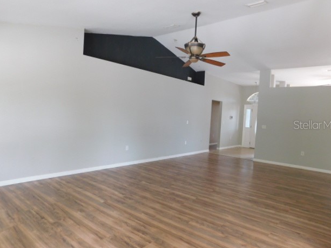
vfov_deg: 56.8
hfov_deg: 71.6
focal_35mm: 24
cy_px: 125
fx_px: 230
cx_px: 172
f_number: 3
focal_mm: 4
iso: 220
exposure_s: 1/30
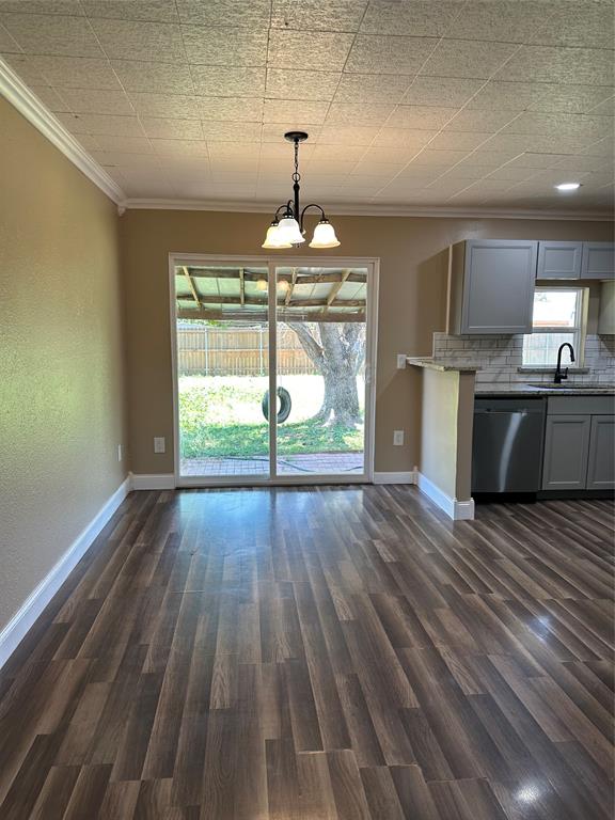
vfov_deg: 71.6
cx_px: 308
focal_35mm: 24
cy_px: 410
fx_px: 569
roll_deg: -0.7
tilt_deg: -7.2
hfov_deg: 56.8
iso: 100
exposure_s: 1/120
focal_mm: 6.86
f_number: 1.78
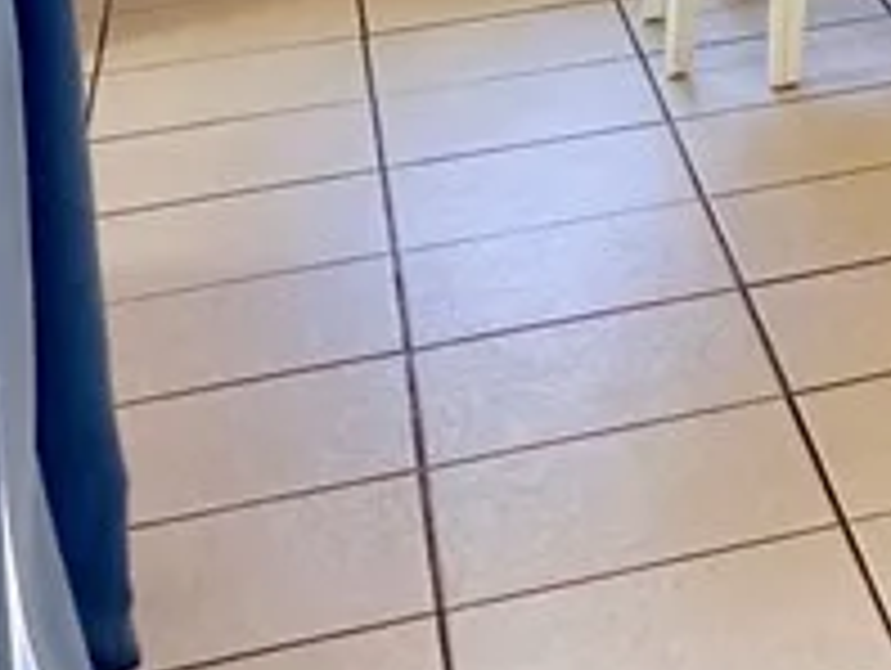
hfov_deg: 13.3
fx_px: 3196
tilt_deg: +2.4
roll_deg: +2.7
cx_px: 1863
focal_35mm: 124
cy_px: -814
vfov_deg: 10.6
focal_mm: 6.76
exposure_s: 1/195
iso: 80
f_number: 1.78
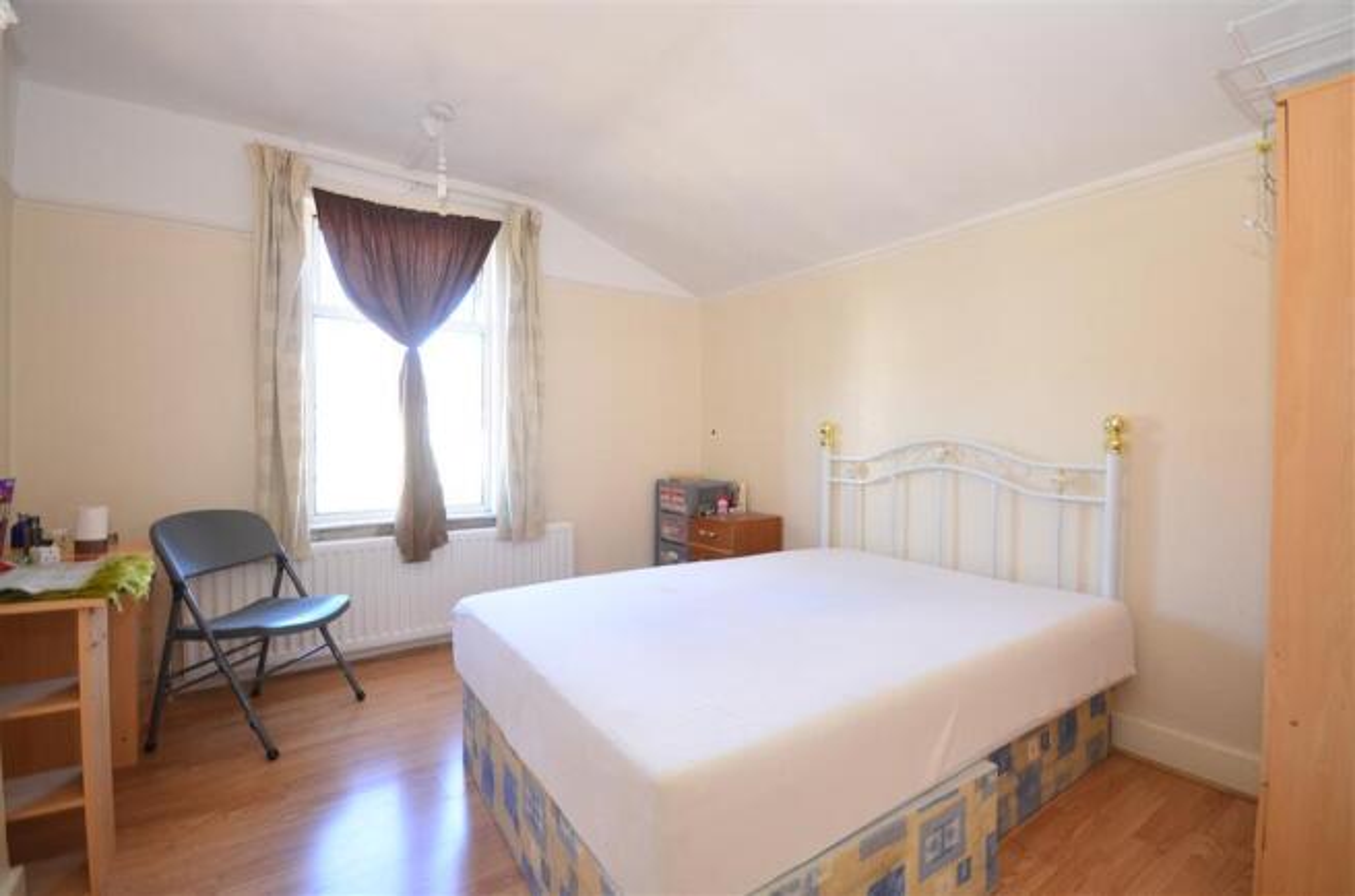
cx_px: 678
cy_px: 448
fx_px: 563
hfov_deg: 100.5
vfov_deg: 77.0
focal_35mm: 15
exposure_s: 1/20
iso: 200
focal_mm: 10
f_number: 5
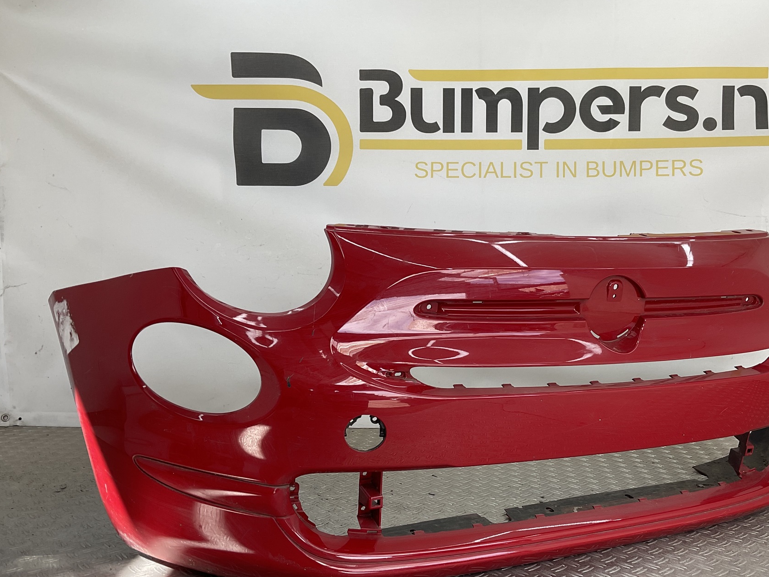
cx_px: 463
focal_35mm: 35
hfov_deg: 52.3
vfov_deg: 40.6
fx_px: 778
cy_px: 342
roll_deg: -1.9
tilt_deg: -8.3
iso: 16
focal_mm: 3
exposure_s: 1/160
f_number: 1.8
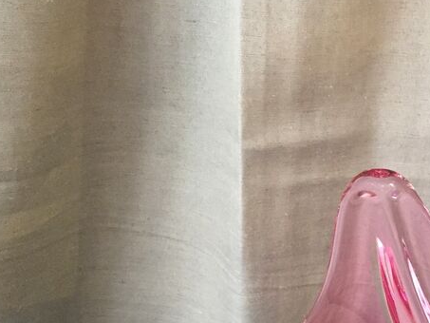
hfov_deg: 28.1
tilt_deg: -28.0
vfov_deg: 22.3
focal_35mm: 64
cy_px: 299
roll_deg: -4.7
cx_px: 447
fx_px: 795
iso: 200
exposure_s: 1/33
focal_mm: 4.15
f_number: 2.2
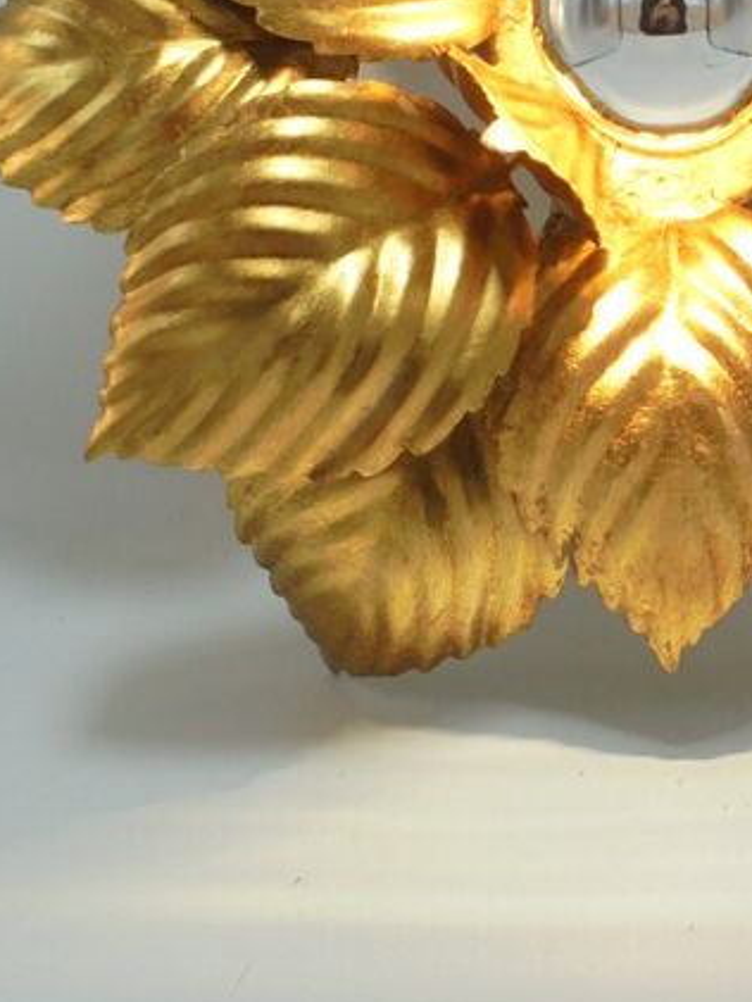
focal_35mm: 62
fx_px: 1795
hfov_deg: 23.0
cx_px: 682
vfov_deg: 29.7
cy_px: 69
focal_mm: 5.3
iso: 100
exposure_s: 1/50
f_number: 3.7
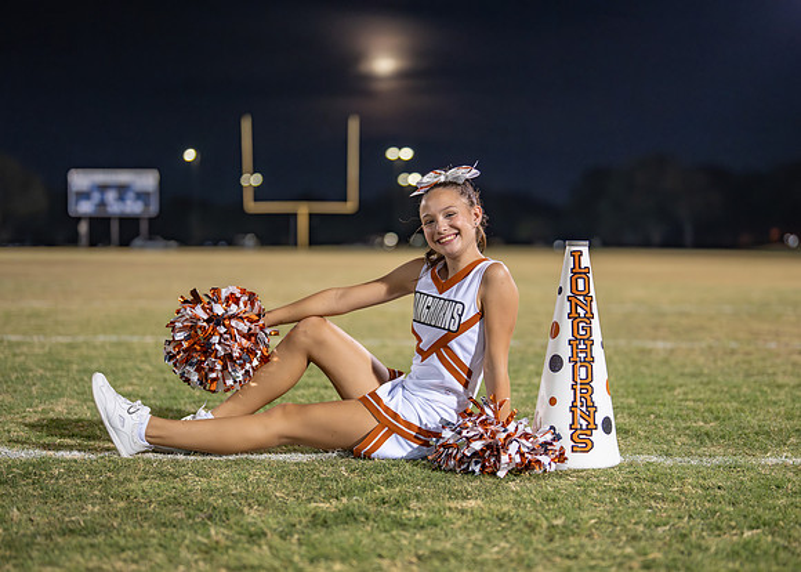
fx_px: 1413
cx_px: 460
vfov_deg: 22.9
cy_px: 305
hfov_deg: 31.6
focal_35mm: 62
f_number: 1.2
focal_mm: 50
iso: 1000
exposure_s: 1/500
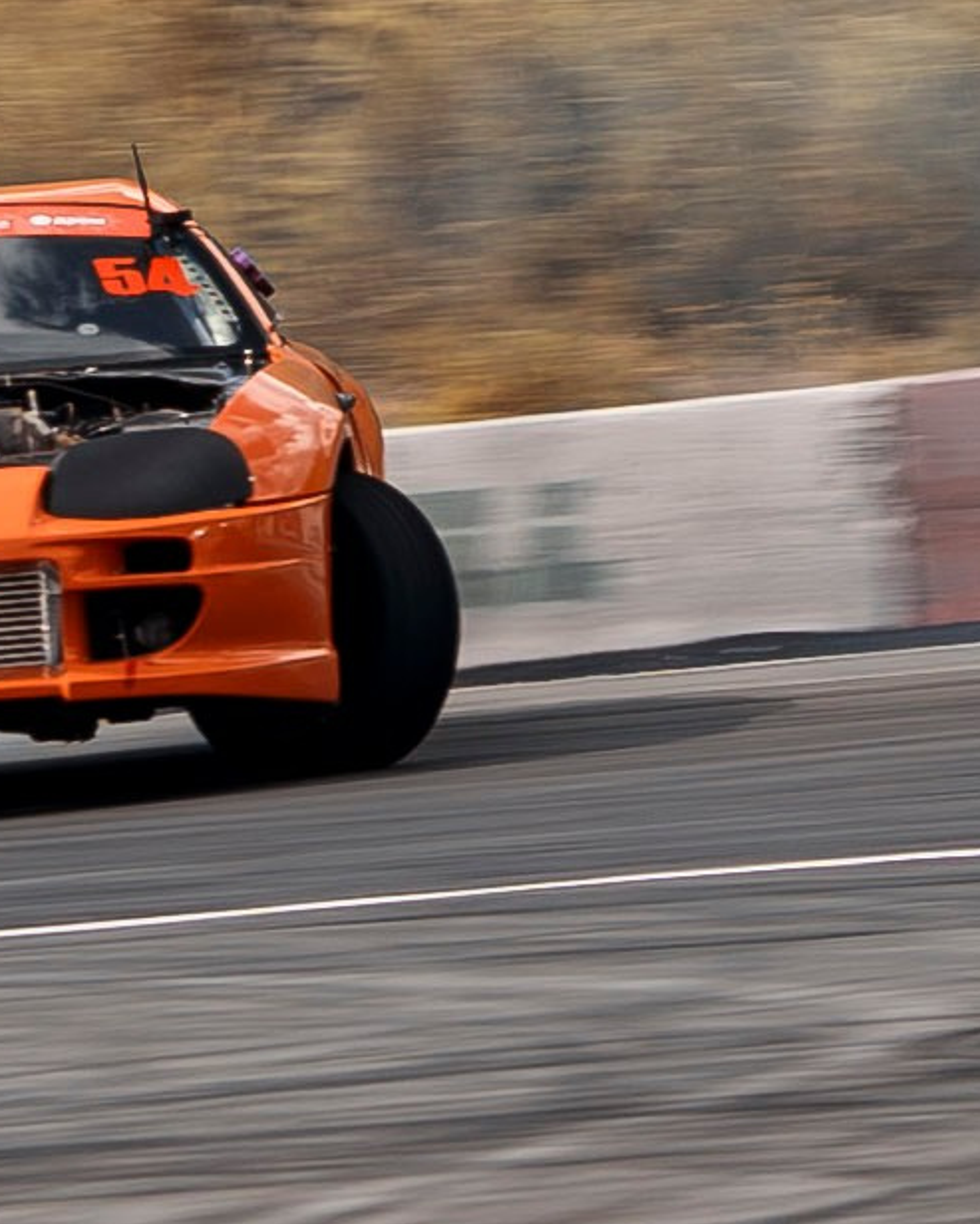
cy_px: 289
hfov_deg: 1.6
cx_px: 1927
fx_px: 34108
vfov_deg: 2.1
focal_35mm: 941
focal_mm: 105
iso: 100
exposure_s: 1/125
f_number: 10
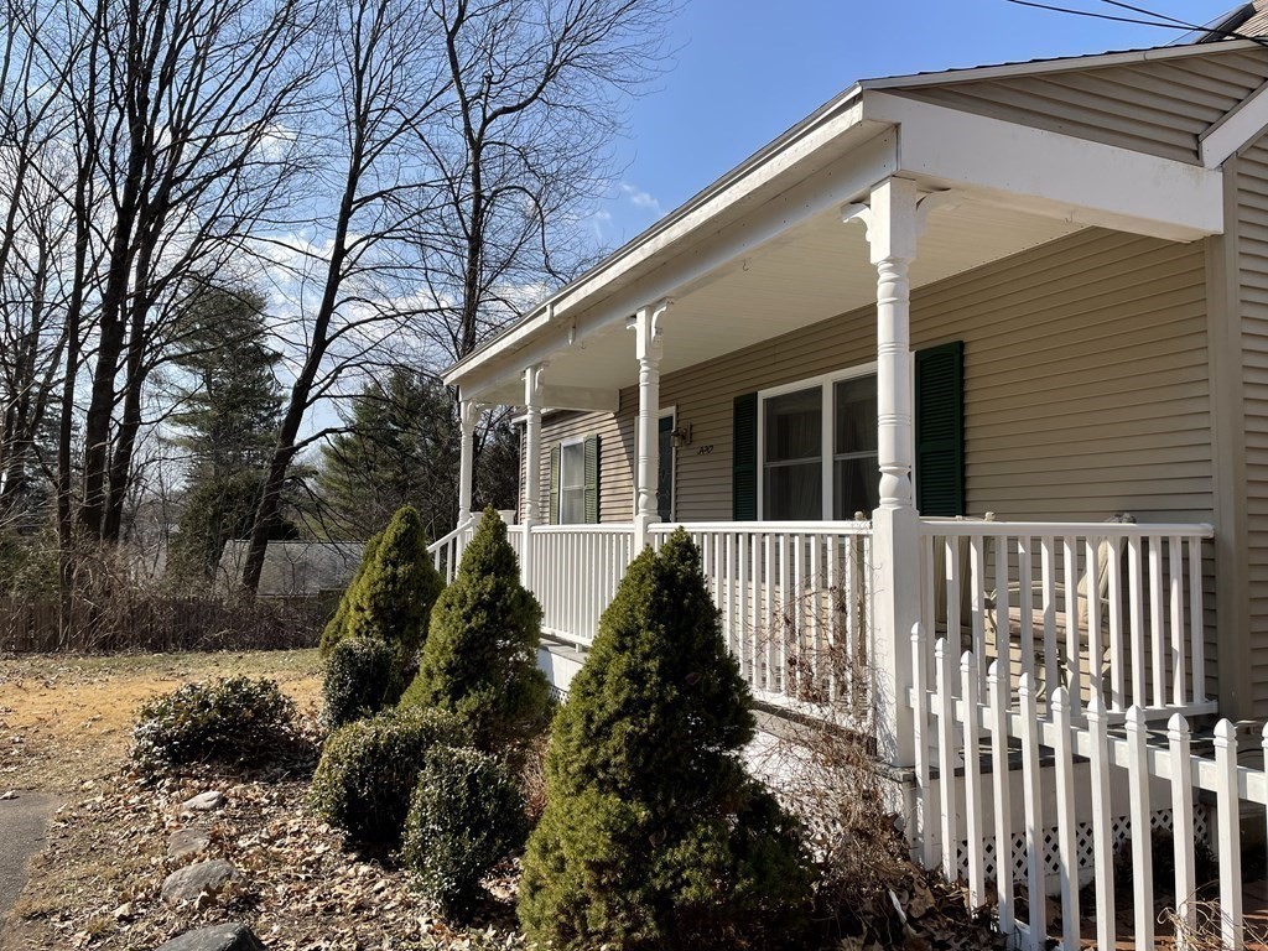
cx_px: 634
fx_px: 952
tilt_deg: +5.3
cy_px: 476
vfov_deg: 53.1
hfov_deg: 67.3
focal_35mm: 26
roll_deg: +0.1
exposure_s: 1/3509
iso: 32
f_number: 1.6
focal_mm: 4.2
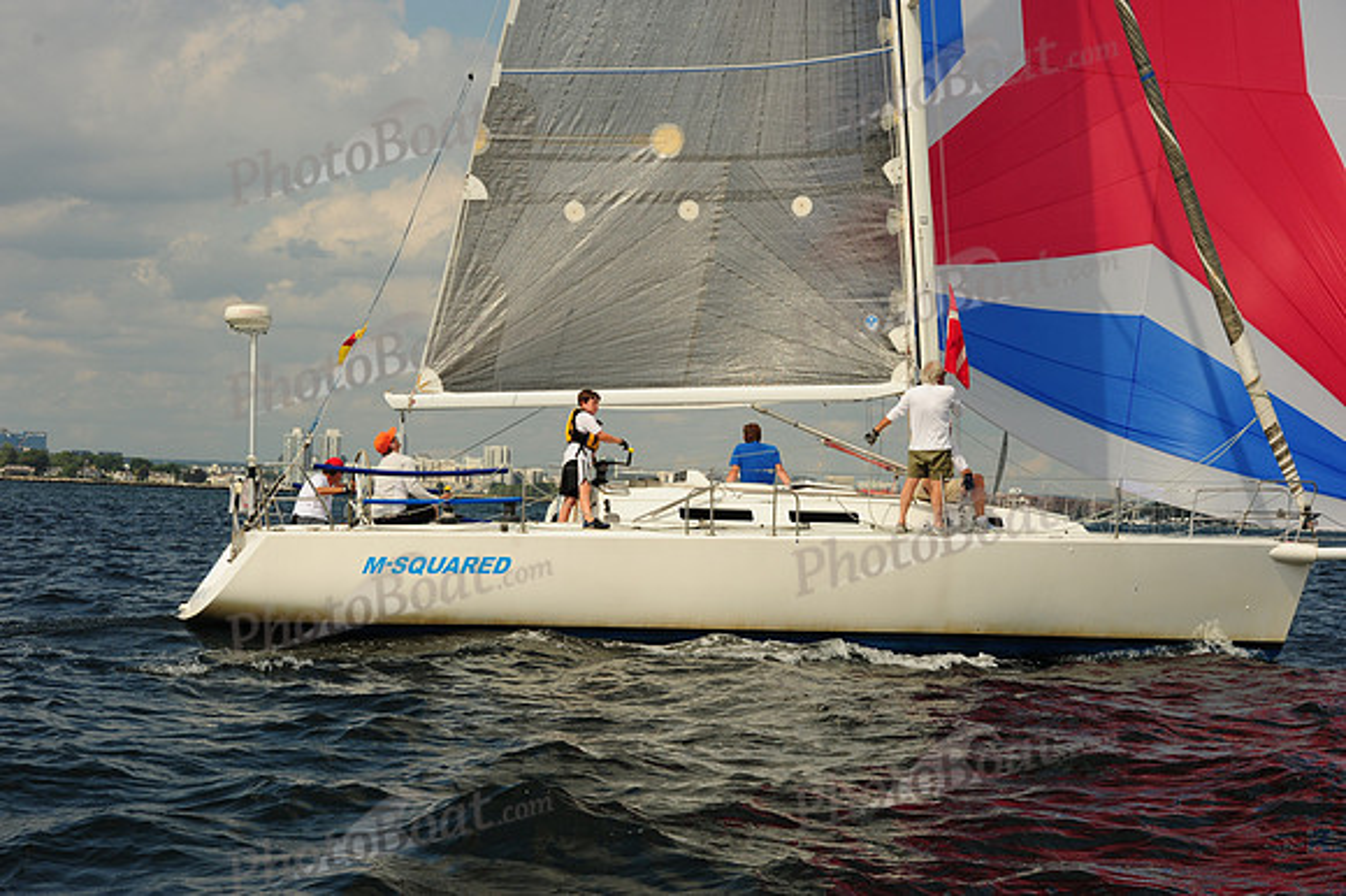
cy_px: 448
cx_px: 673
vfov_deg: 19.4
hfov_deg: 28.9
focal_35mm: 70
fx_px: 2616
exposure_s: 1/1250
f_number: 10
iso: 320
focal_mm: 70
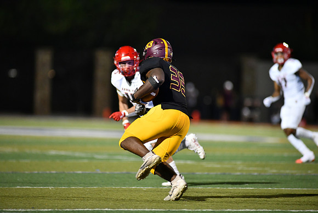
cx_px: 159
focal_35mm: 300
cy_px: 106
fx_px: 2650
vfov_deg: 4.6
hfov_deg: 6.9
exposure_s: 1/1000
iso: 3600
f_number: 2.8
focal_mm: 300
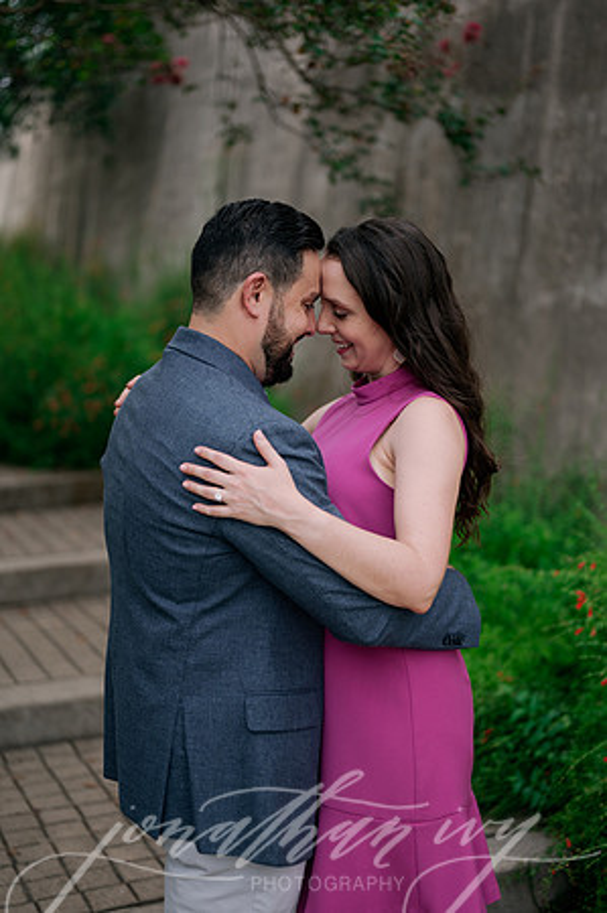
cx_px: 304
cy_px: 456
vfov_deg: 39.6
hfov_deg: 26.9
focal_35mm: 50
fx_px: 1267
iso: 80
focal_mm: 50
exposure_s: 1/320
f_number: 2
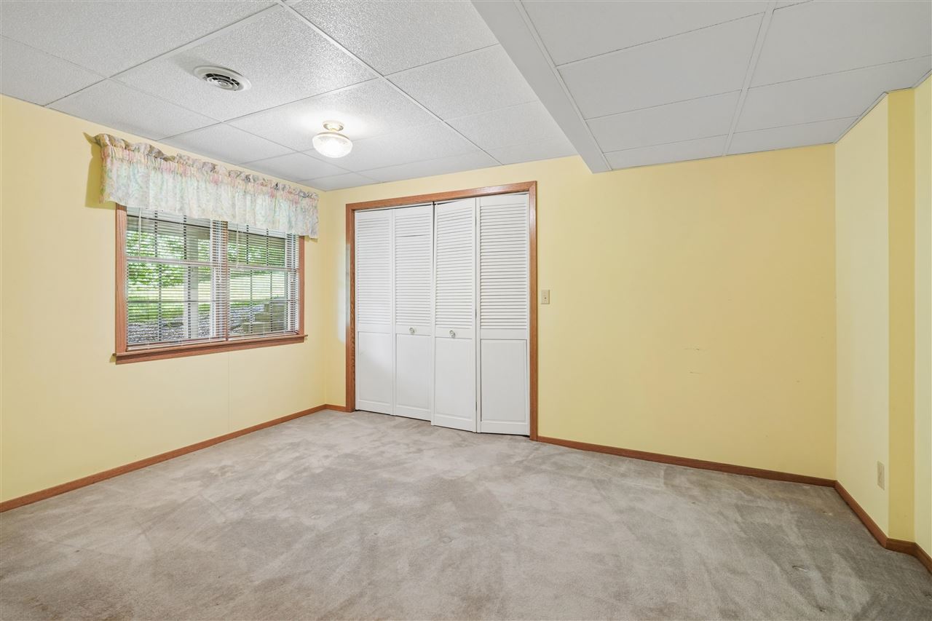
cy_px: 310
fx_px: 414
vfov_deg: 73.7
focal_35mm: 16
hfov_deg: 96.7
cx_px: 466
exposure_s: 1/4
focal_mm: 16
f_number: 10
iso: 400
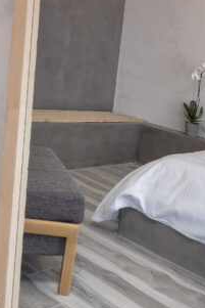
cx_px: 34
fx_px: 435
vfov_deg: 33.3
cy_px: -41
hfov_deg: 25.9
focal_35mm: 51
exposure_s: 1/3
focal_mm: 9.7
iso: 200
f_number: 8
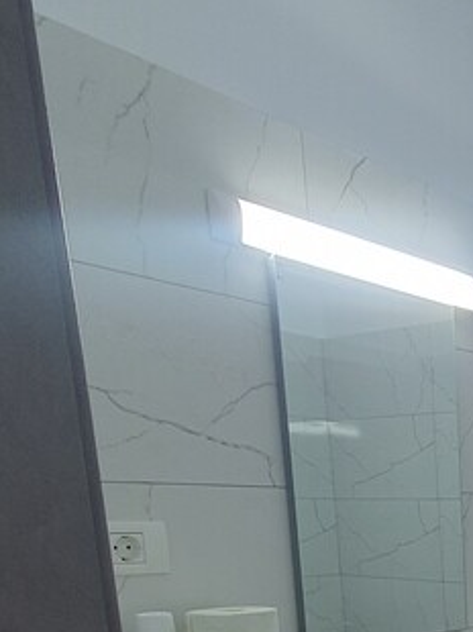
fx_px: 784
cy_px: 697
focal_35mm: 43
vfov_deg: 36.9
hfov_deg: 26.1
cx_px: 681
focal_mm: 1.8
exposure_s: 1/50
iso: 50
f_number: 2.2
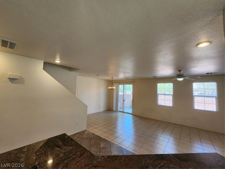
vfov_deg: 89.9
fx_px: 84
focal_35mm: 13
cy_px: 84
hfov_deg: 106.2
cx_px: 112
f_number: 2.2
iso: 125
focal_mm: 2.2
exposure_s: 1/60
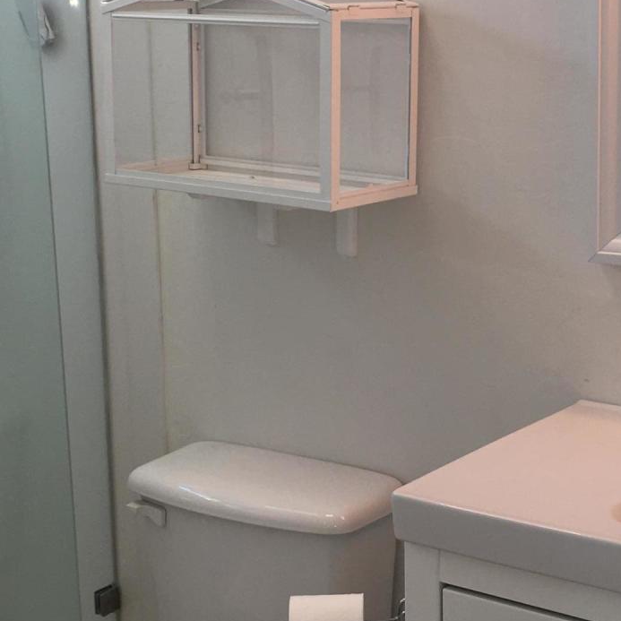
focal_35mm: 74
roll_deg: -0.4
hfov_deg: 23.4
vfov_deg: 23.4
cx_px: 342
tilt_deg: -10.8
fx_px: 1502
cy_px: 298
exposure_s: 1/40
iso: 25
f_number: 2.2
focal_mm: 4.15
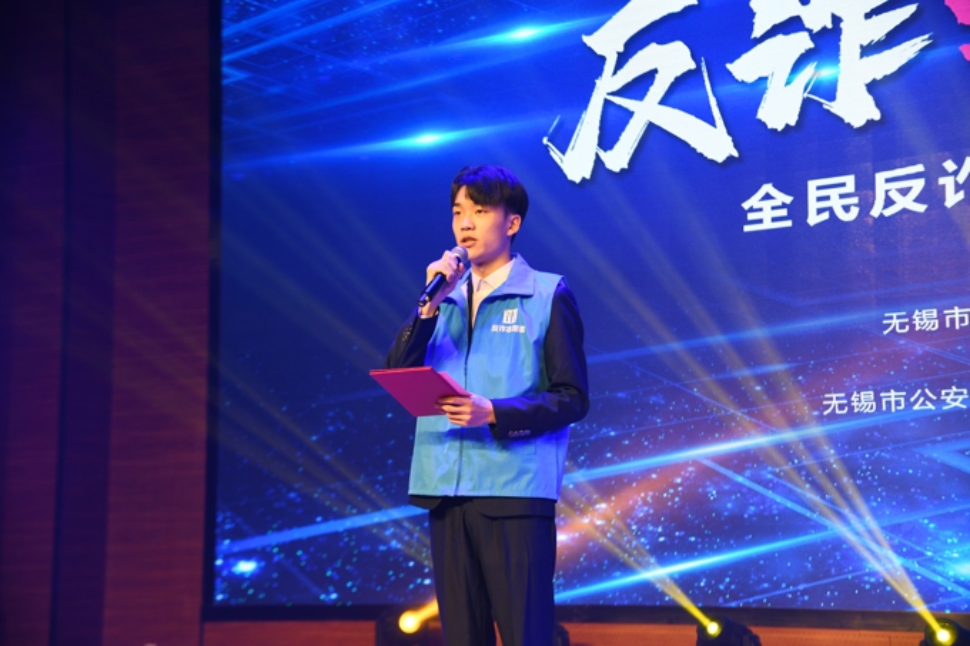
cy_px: 323
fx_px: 1886
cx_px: 485
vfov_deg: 19.4
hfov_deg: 28.8
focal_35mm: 70
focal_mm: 70
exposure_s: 1/125
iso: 800
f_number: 5.6
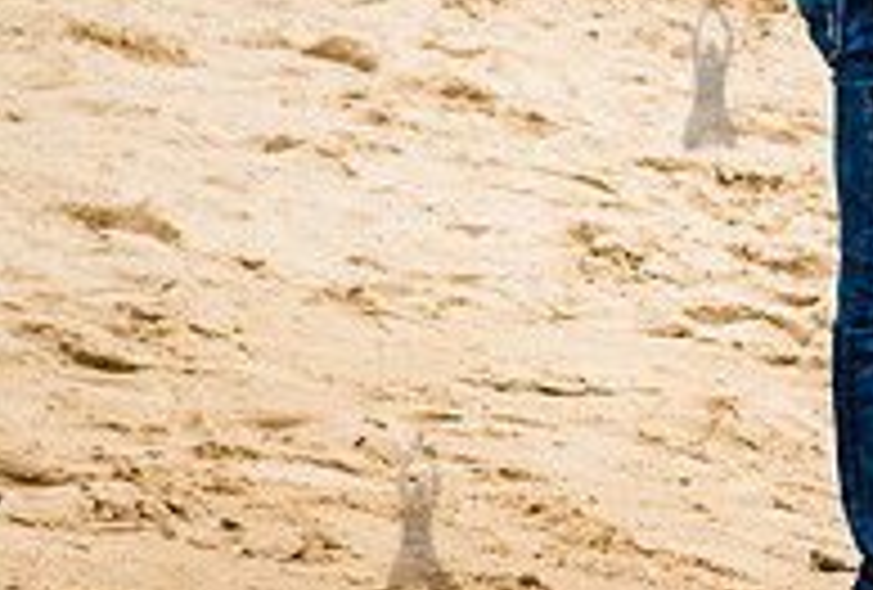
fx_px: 6257
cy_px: -343
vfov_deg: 5.3
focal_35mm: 257
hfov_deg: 7.9
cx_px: 994
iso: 200
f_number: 5
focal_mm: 70
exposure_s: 1/320
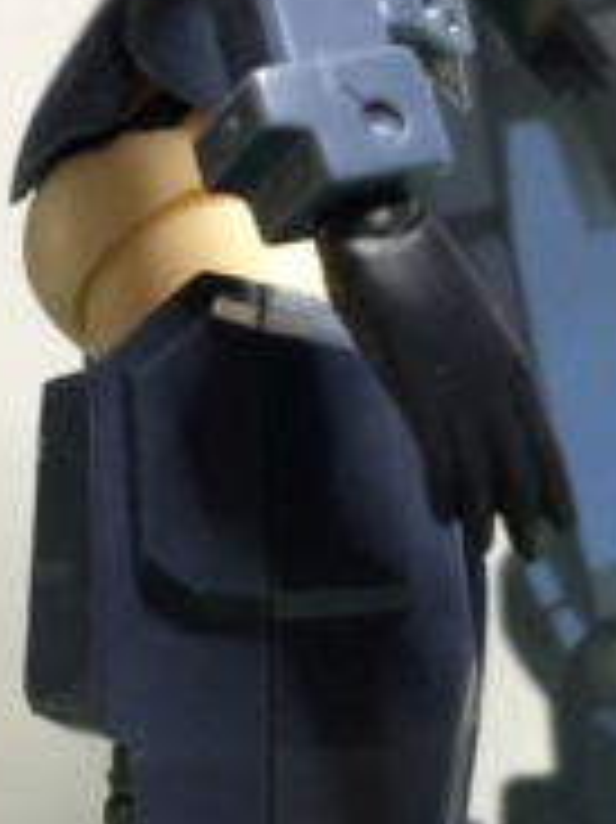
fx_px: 3017
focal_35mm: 127
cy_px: 216
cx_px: 274
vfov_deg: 15.5
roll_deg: +0.1
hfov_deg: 11.7
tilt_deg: -5.4
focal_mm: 4.15
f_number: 2.2
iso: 100
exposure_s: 1/30
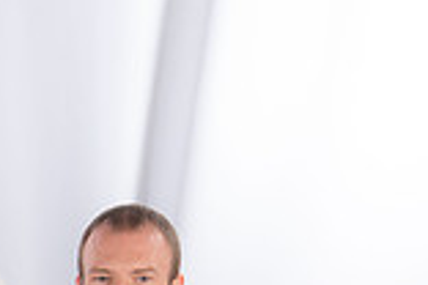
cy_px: 501
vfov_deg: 5.6
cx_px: -236
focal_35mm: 242
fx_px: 2877
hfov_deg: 8.3
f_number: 5.6
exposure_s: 1/200
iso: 100
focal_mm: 65
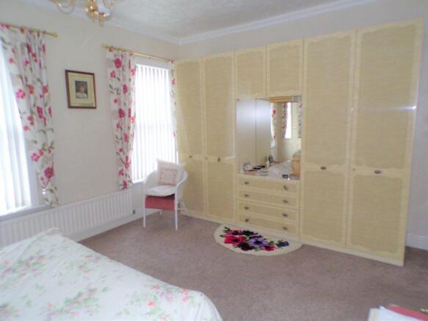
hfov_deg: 71.6
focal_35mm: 24
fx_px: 297
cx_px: 214
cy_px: 160
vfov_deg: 56.8
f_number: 3
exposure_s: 1/34
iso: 164
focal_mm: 4.3
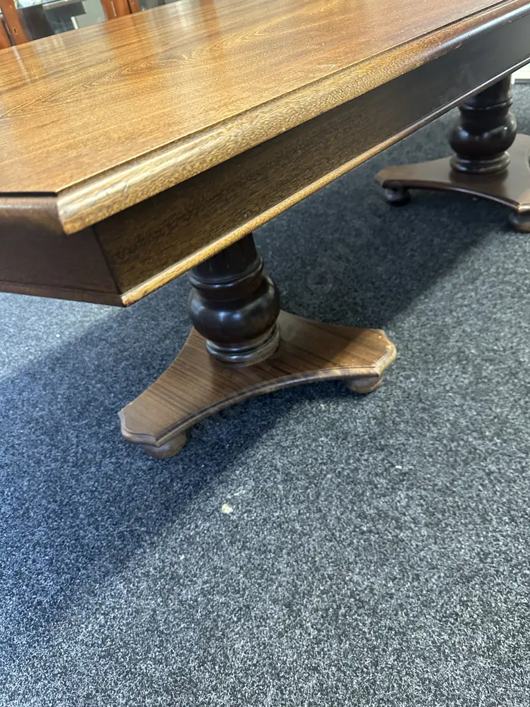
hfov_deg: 56.8
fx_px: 490
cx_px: 265
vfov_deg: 71.6
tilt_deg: -39.5
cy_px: 354
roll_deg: +11.8
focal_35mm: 24
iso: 800
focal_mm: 6.86
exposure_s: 1/50
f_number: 1.78
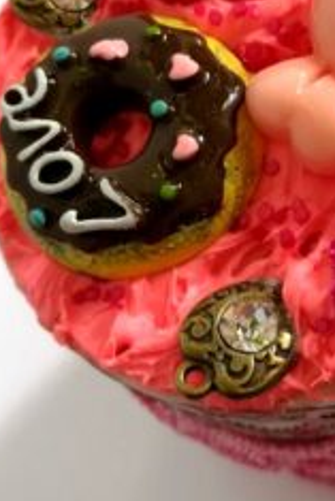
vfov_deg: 28.6
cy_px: 96
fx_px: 962
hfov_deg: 19.2
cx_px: 339
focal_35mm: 69
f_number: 2.2
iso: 80
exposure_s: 1/30
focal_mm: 3.83
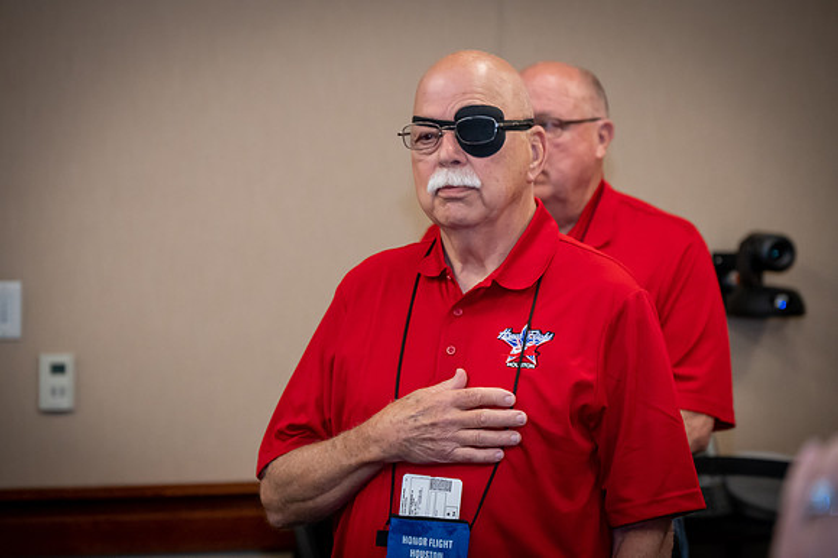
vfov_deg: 9.1
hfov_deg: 13.7
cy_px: 279
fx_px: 3490
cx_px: 419
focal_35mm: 150
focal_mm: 150
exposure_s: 1/160
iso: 9000
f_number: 6.3
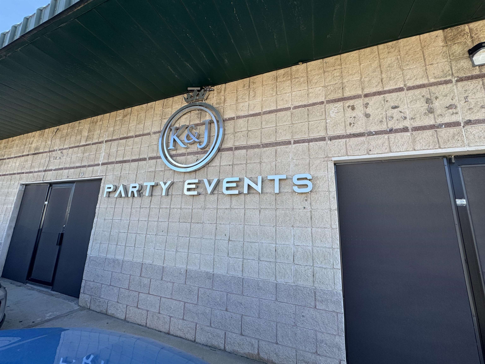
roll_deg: -1.6
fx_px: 196
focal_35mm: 14
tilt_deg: +11.2
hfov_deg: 102.1
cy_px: 182
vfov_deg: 85.7
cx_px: 242
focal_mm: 2.22
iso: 40
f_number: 2.2
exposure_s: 1/501
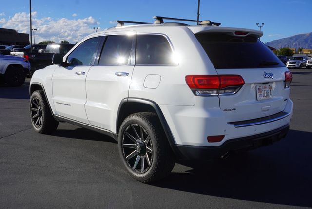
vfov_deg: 35.6
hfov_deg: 51.2
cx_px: 156
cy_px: 104
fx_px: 325
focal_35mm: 38
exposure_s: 1/200
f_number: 11
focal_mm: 25
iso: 100
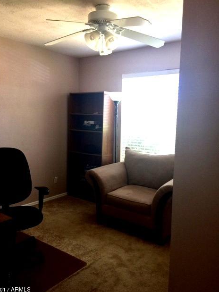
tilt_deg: -6.8
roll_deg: -1.4
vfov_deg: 60.0
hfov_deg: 46.8
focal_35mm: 30
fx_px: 253
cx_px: 107
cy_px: 150
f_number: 2.2
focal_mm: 4.15
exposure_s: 1/30
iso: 50
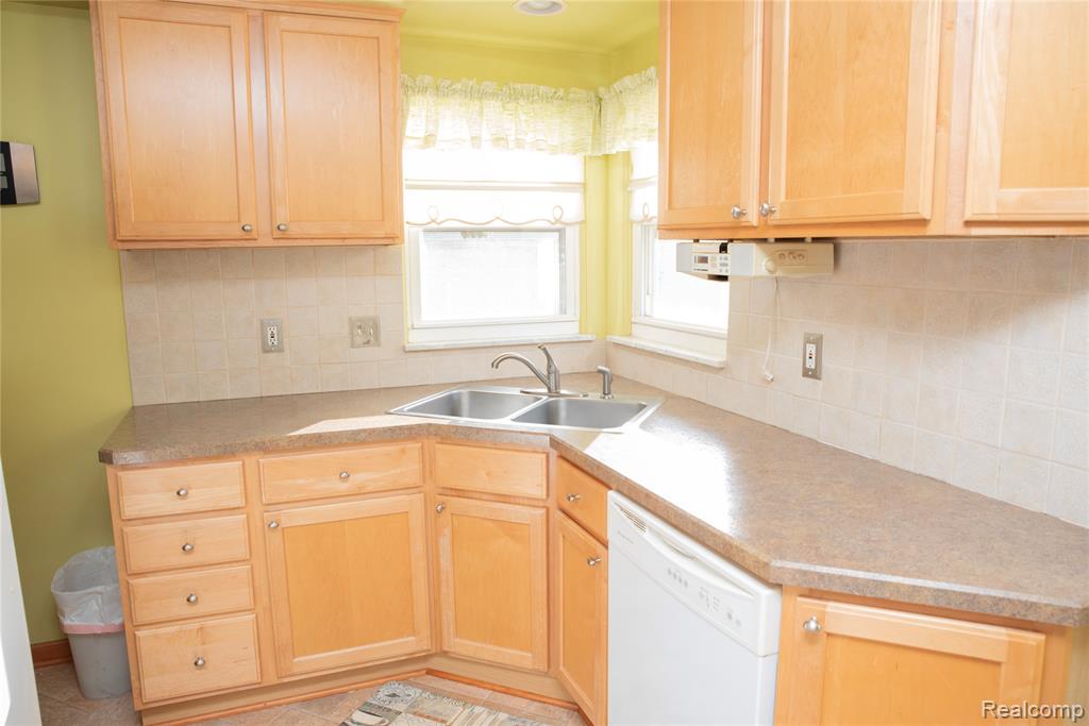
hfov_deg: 73.7
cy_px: 363
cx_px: 544
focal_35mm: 24
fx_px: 726
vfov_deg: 53.1
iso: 1250
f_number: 5.6
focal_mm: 24
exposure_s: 1/200
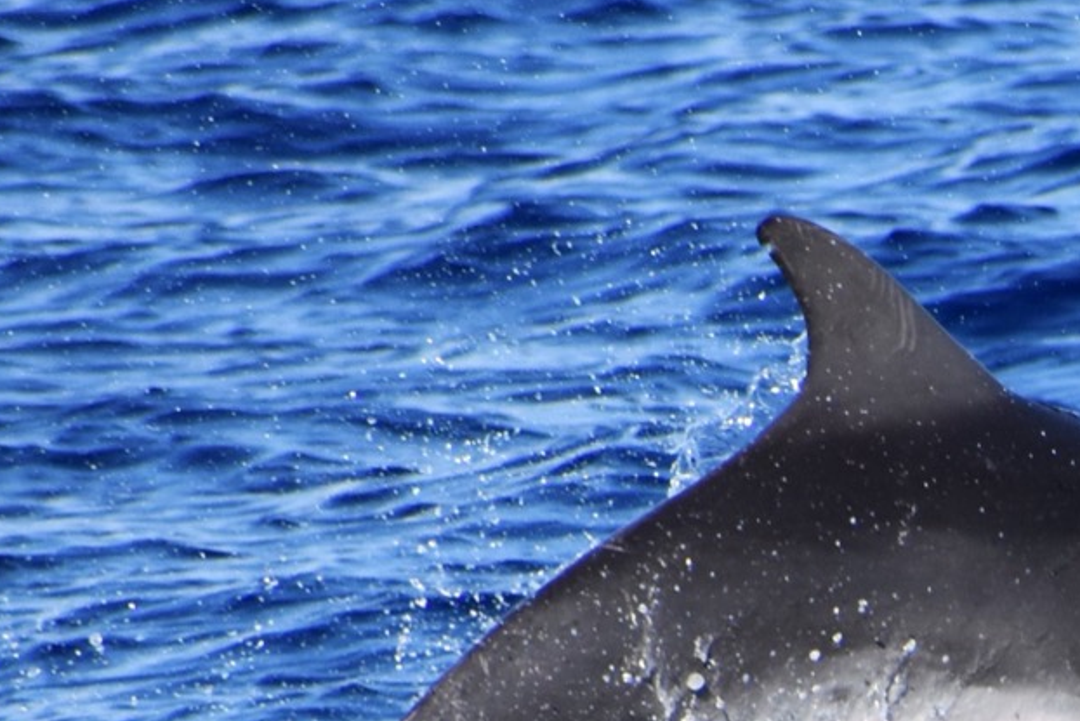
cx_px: 894
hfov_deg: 2.5
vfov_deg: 1.7
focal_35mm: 810
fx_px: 24304
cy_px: 704
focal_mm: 210
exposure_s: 1/1600
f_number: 7.1
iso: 400
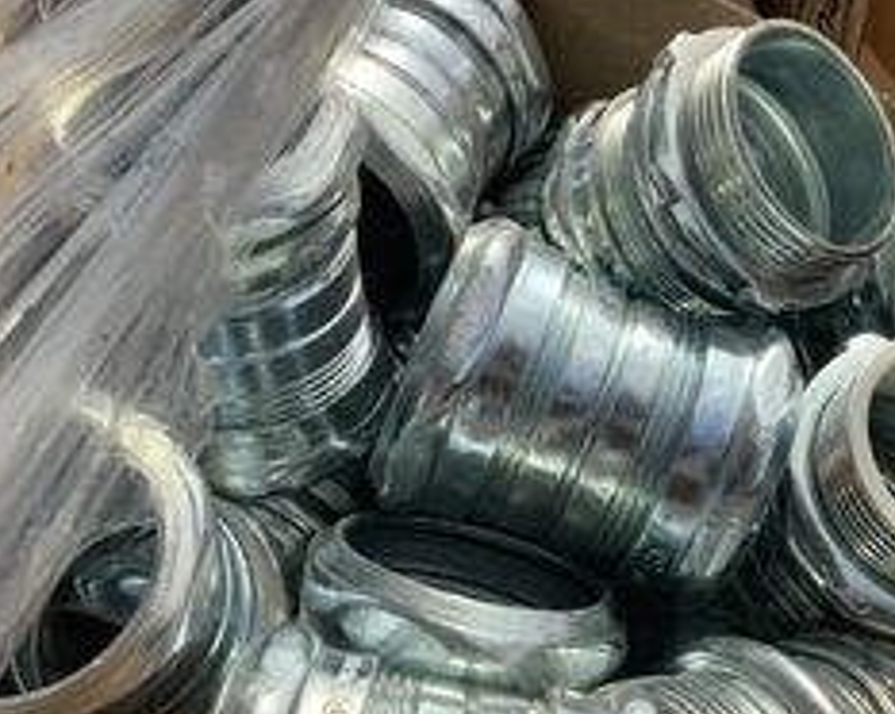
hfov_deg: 35.7
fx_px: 1376
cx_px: 599
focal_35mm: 52
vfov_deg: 29.0
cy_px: 445
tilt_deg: -55.3
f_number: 2.4
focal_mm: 3.3
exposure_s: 1/702
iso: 25
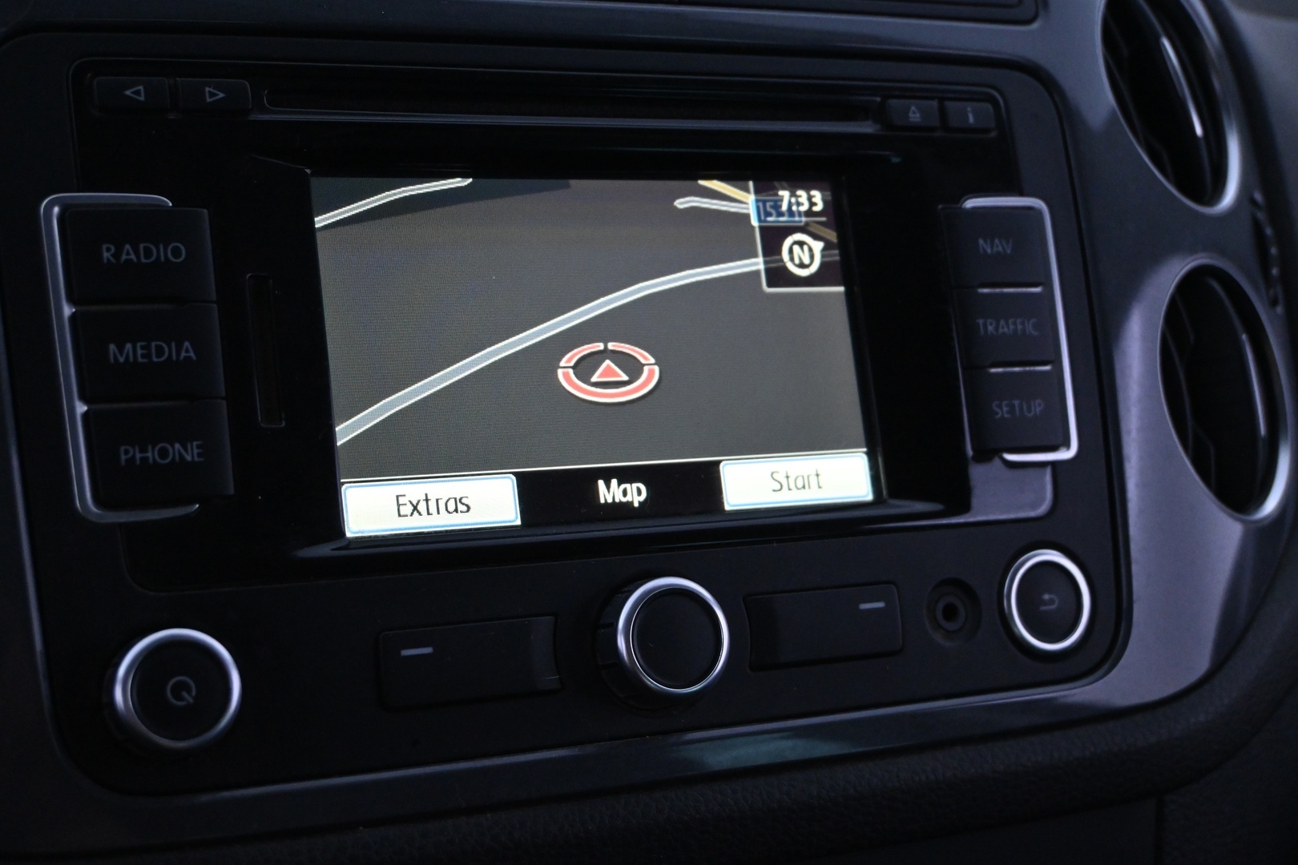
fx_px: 1839
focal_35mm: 51
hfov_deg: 38.9
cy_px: 432
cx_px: 649
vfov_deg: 26.5
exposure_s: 1/50
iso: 4000
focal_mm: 34
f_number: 5
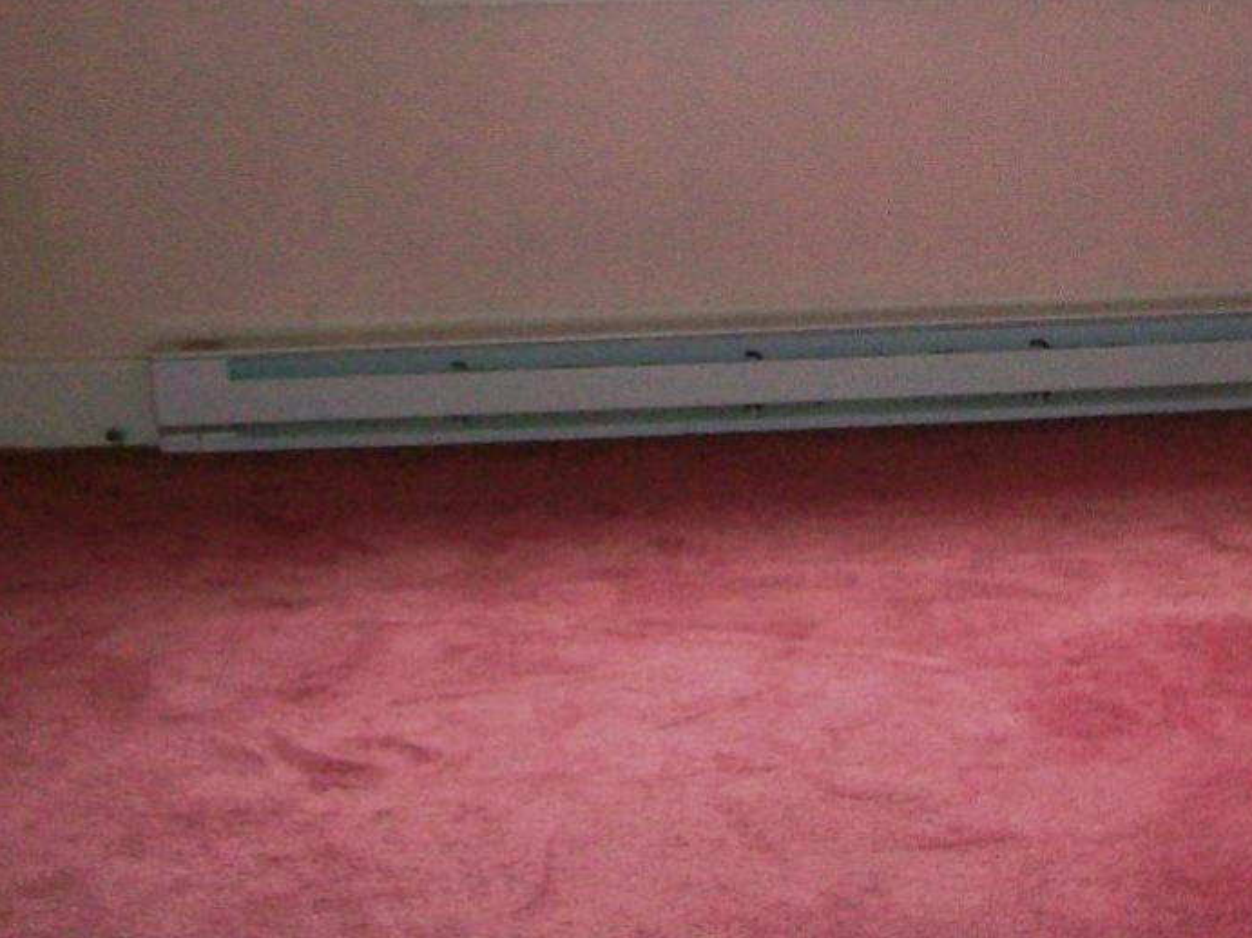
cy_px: 134
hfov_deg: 25.5
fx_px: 2712
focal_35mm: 75
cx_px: 1011
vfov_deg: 19.4
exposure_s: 1/64
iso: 140
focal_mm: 6
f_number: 2.7
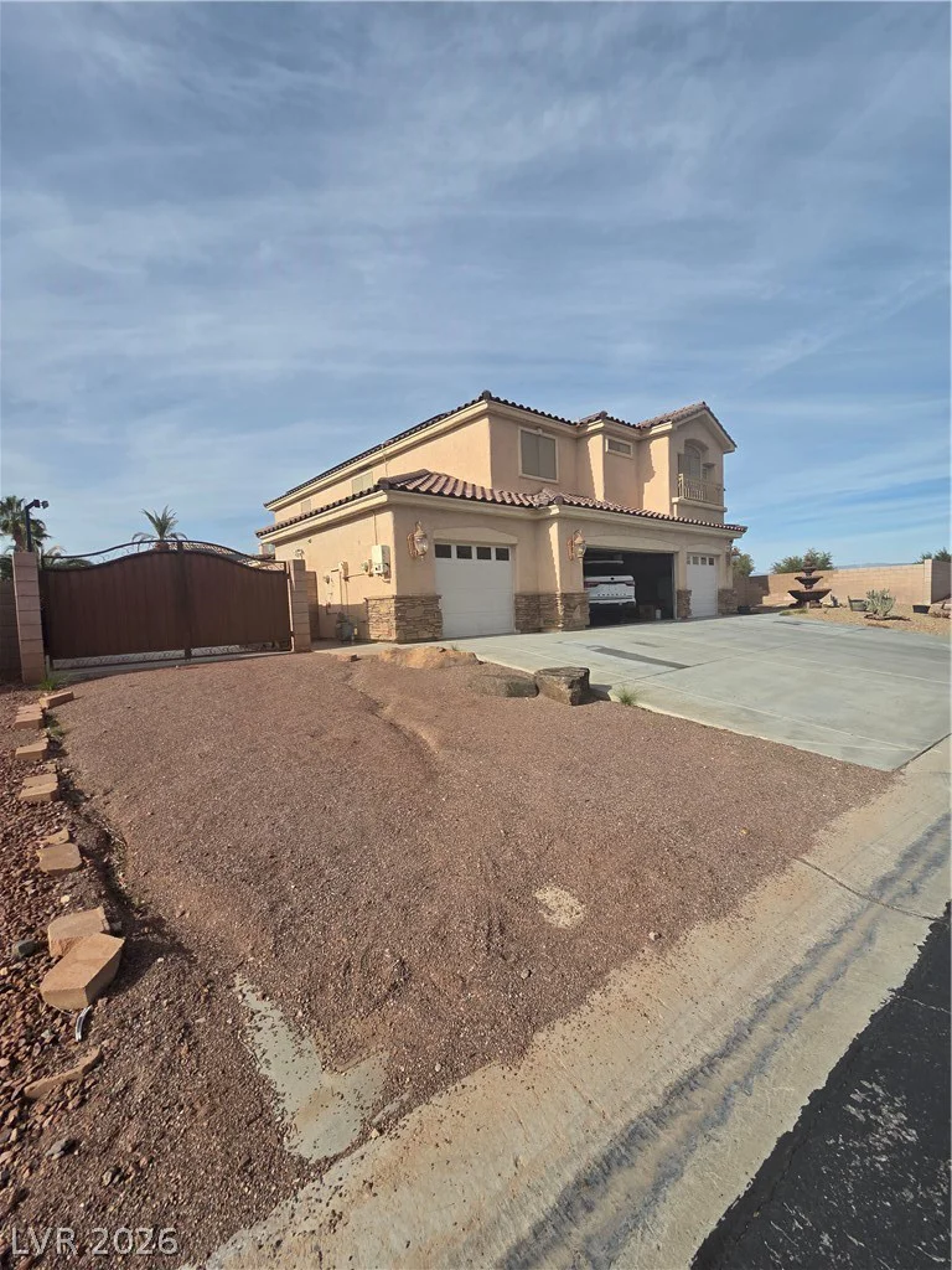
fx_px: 477
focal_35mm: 13
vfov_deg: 106.2
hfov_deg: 89.9
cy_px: 635
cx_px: 476
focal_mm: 2.2
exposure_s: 1/3042
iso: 50
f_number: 2.2
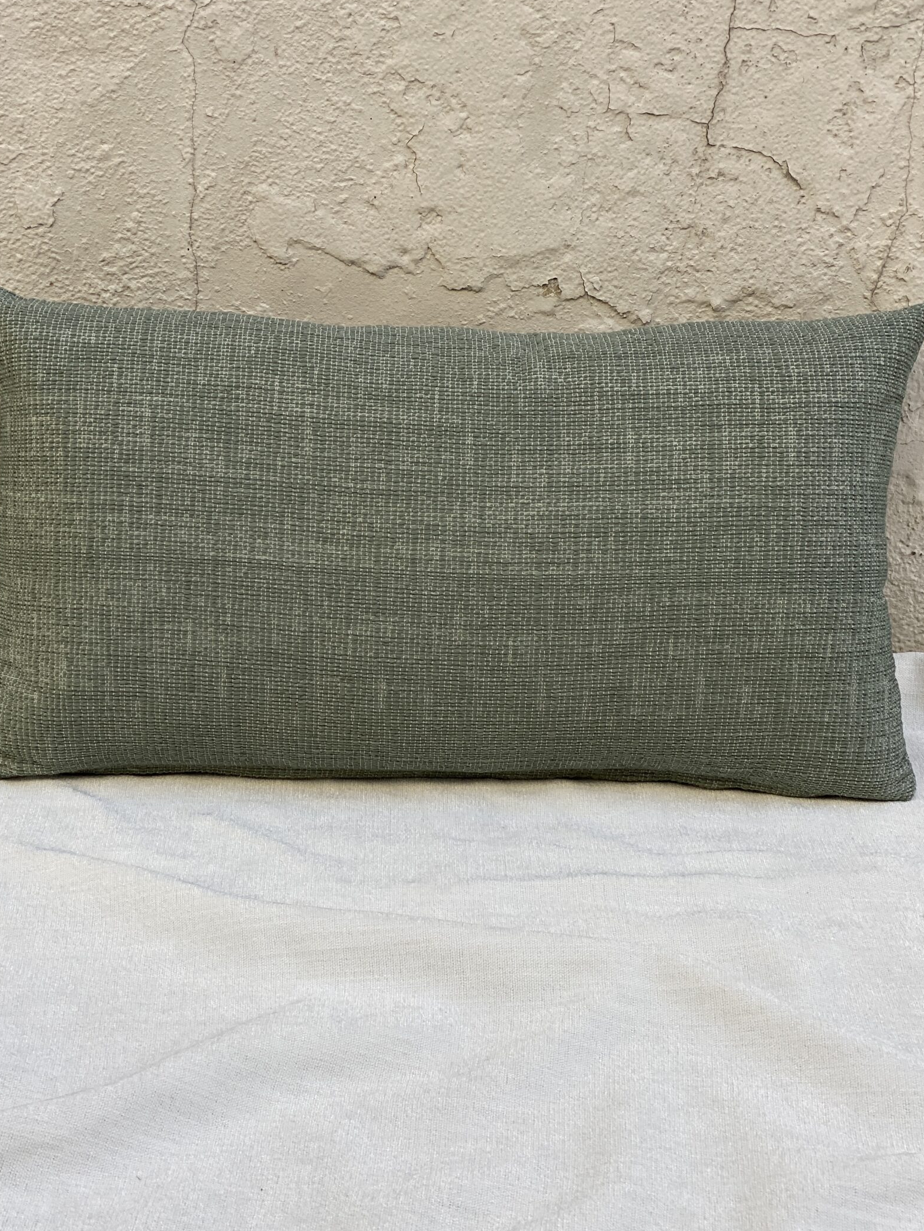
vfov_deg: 30.3
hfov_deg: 22.9
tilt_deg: -23.9
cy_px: 636
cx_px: 421
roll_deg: -2.0
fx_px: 2278
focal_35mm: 64
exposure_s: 1/246
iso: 20
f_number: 2
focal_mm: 6
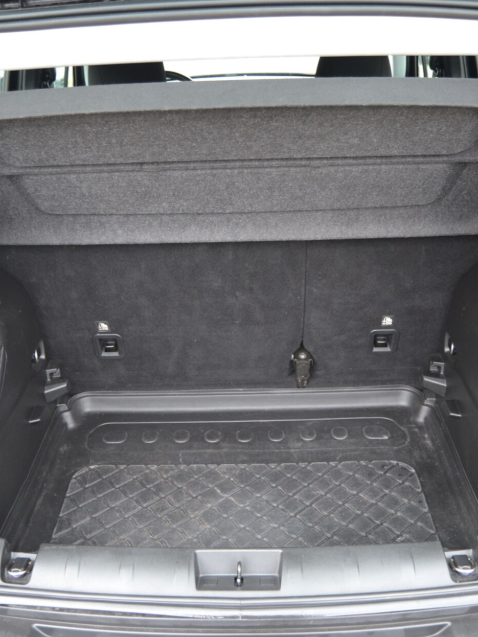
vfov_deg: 46.8
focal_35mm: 40
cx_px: 230
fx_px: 736
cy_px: 324
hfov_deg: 36.0
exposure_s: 1/60
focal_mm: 18
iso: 400
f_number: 4
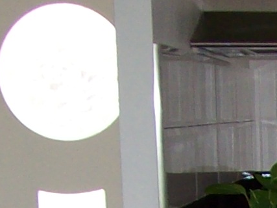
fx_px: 1920
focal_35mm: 240
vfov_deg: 5.7
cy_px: 651
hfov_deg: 7.7
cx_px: 648
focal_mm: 6
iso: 80
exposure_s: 1/64
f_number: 2.7
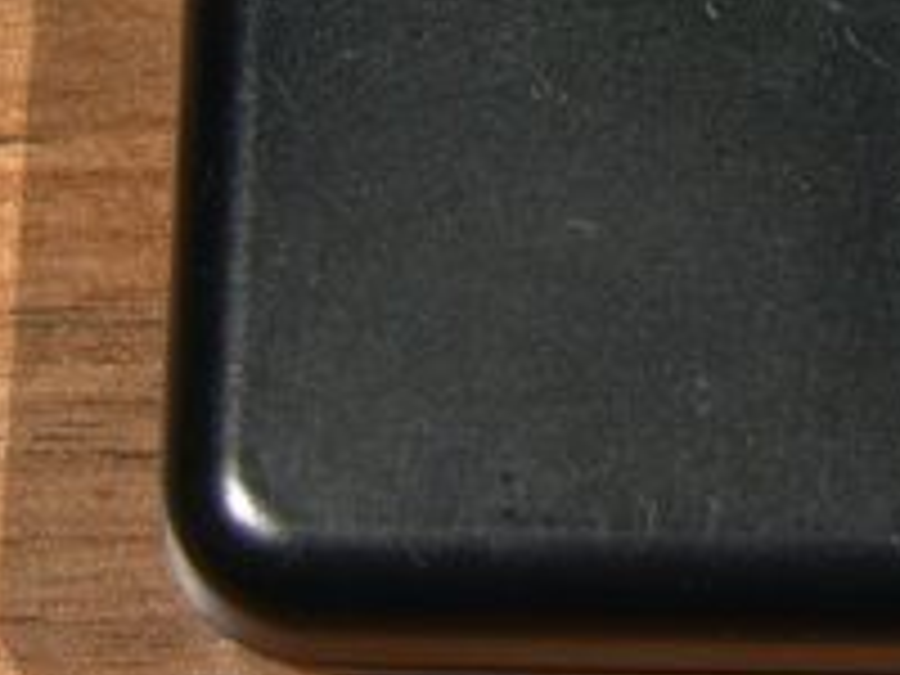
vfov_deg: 5.8
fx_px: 6630
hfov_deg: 7.7
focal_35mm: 255
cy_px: -292
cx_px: 945
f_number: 3.2
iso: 50
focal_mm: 22
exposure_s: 1/100
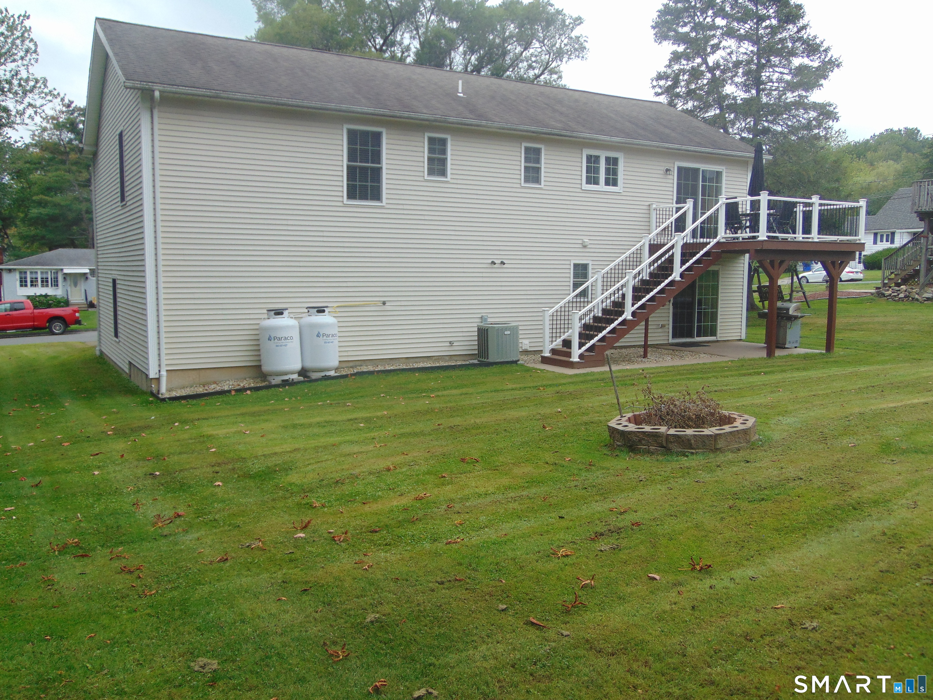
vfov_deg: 46.8
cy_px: 350
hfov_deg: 60.0
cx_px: 466
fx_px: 809
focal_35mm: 30
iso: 80
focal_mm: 5.4
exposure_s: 1/400
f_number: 3.1
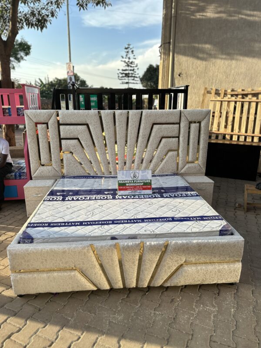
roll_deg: -2.1
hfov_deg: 56.8
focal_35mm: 24
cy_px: 174
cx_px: 130
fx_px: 241
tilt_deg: -15.8
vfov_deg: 71.6
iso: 80
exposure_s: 1/999
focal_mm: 6.86
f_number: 1.78
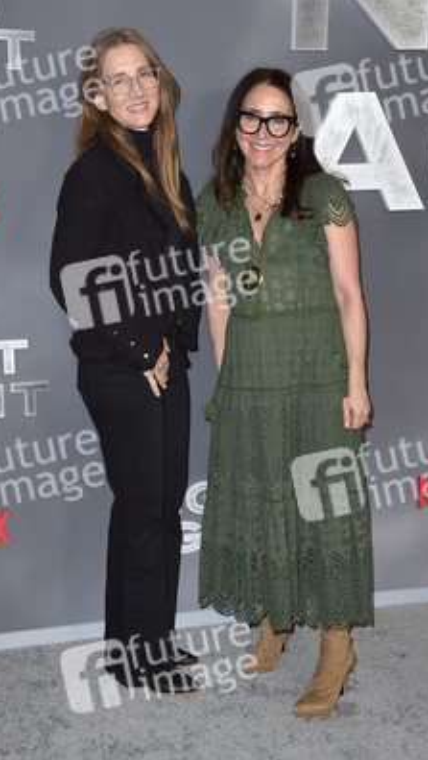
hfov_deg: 21.8
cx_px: 216
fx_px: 1109
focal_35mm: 55
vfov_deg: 37.8
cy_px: 380
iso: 400
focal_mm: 52
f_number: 6.3
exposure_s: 1/250
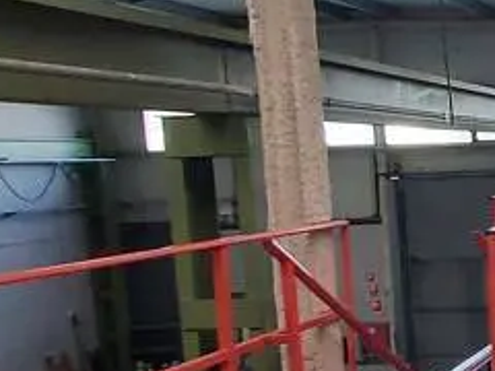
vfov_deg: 28.9
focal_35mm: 50
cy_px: 243
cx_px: 718
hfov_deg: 27.8
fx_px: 715
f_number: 2.2
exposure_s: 1/50
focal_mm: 1.42
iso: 64
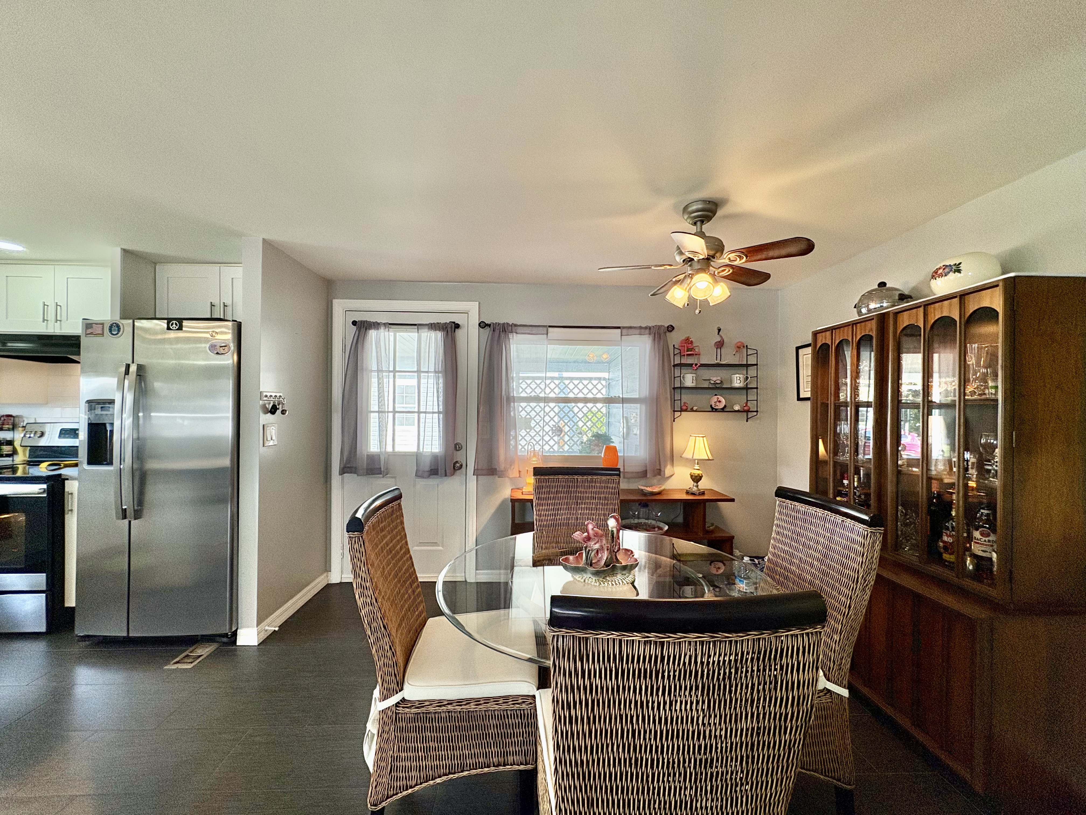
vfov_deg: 85.7
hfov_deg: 102.1
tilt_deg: -0.3
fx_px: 439
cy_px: 408
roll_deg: +0.2
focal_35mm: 14
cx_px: 543
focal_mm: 2.22
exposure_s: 1/120
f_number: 2.2
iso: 125
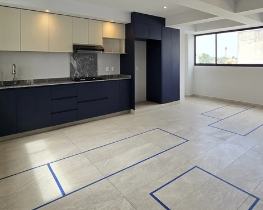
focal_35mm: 22
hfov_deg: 71.0
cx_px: 191
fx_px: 171
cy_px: 61
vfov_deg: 60.8
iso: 50
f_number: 2.2
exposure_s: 1/186
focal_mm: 2.2
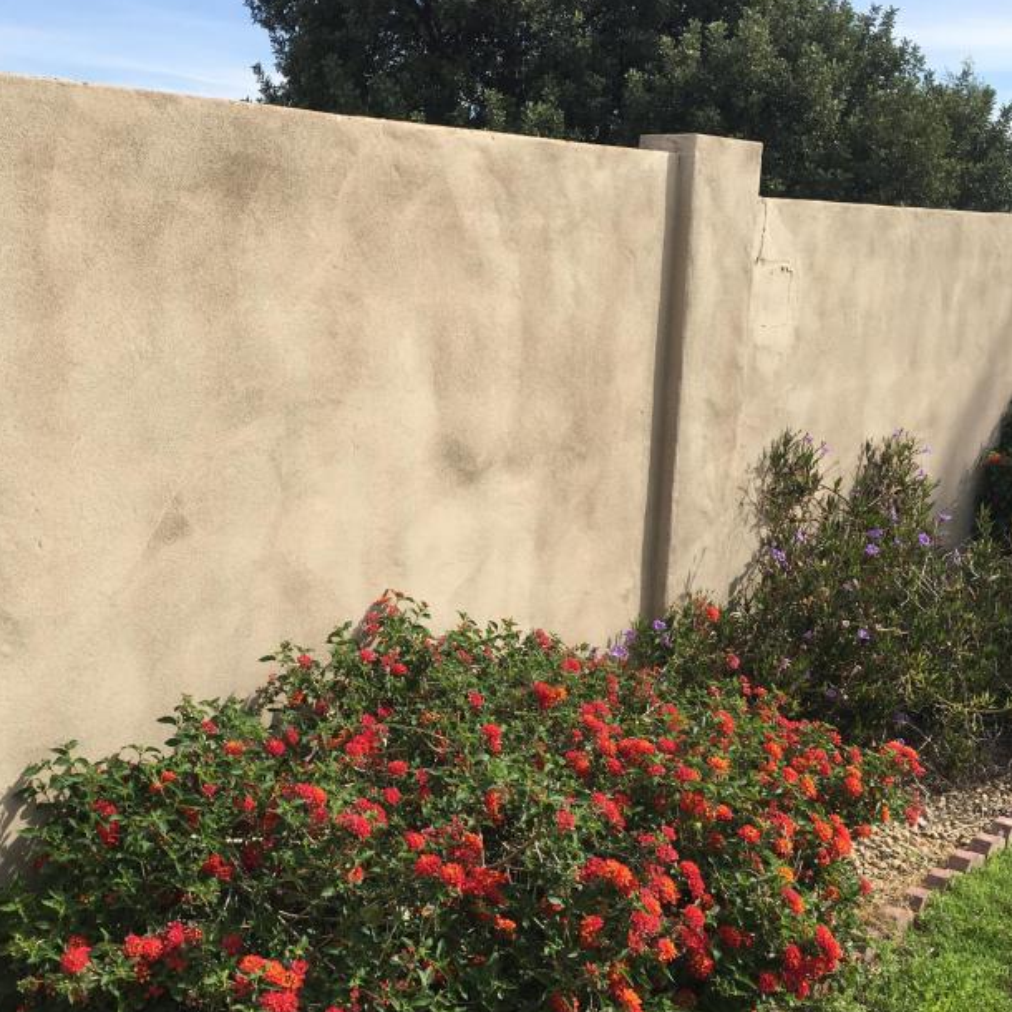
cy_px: 549
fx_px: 1422
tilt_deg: -10.5
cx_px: 388
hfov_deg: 38.9
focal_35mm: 43
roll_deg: -2.6
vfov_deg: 39.1
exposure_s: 1/1451
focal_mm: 4.15
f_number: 2.2
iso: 25
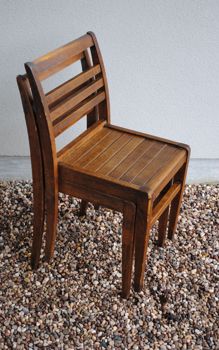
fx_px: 521
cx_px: 103
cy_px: 175
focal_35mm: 55
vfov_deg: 37.2
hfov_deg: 23.8
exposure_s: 1/30
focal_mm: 35
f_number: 5
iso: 200
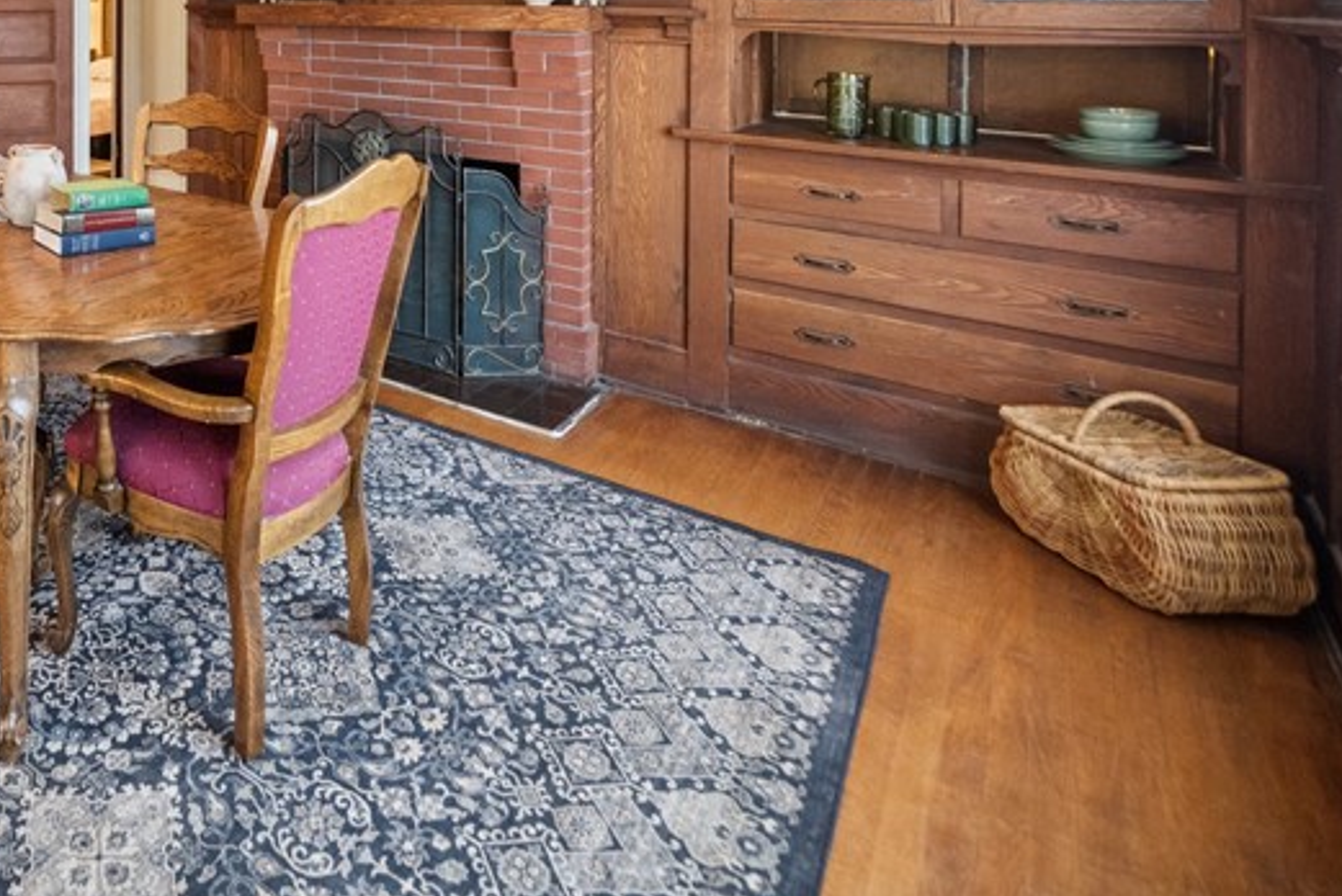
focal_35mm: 25
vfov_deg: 43.3
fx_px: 932
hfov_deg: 60.3
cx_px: 129
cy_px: -21
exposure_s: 1/125
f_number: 5
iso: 5000
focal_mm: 12
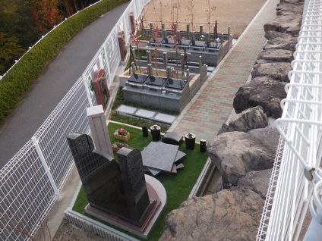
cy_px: 120
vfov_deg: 49.7
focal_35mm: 28
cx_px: 161
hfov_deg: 63.4
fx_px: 260
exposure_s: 1/100
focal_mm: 5
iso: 125
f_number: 3.5
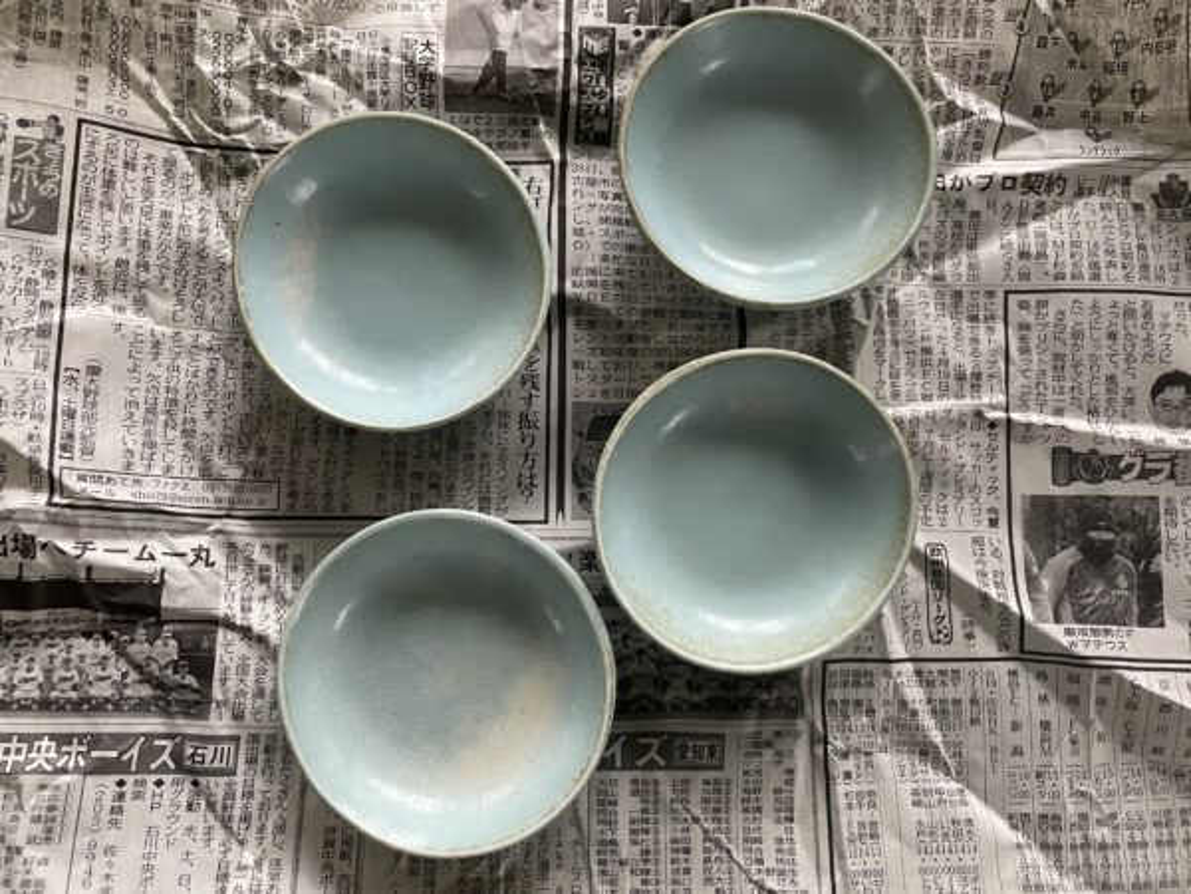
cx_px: 596
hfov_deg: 67.3
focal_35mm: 26
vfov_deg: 53.1
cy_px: 447
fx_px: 895
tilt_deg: -86.0
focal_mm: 4.2
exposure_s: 1/49
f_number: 1.6
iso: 500
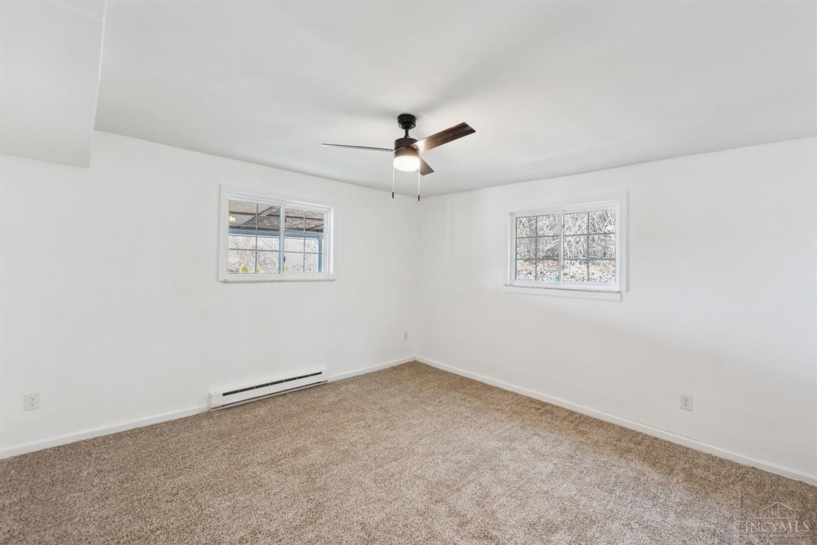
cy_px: 272
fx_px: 340
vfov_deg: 77.3
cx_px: 408
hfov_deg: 100.4
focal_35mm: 15
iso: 100
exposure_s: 1/4
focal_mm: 15
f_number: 8
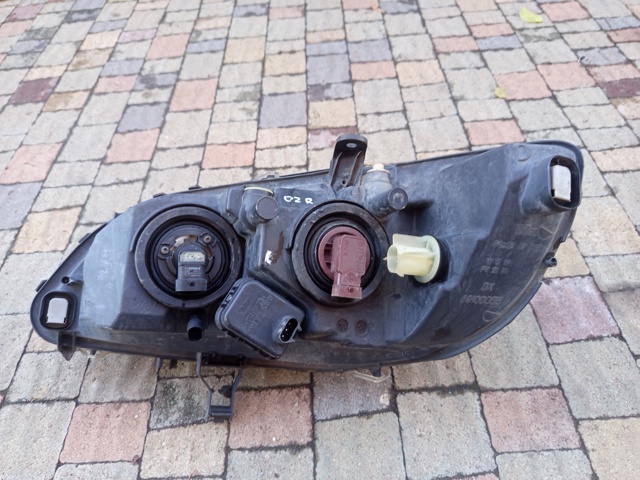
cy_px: 240
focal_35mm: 24
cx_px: 320
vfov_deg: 56.8
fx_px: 444
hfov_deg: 71.6
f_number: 1.7
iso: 393
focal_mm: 5.24
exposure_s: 1/33.3
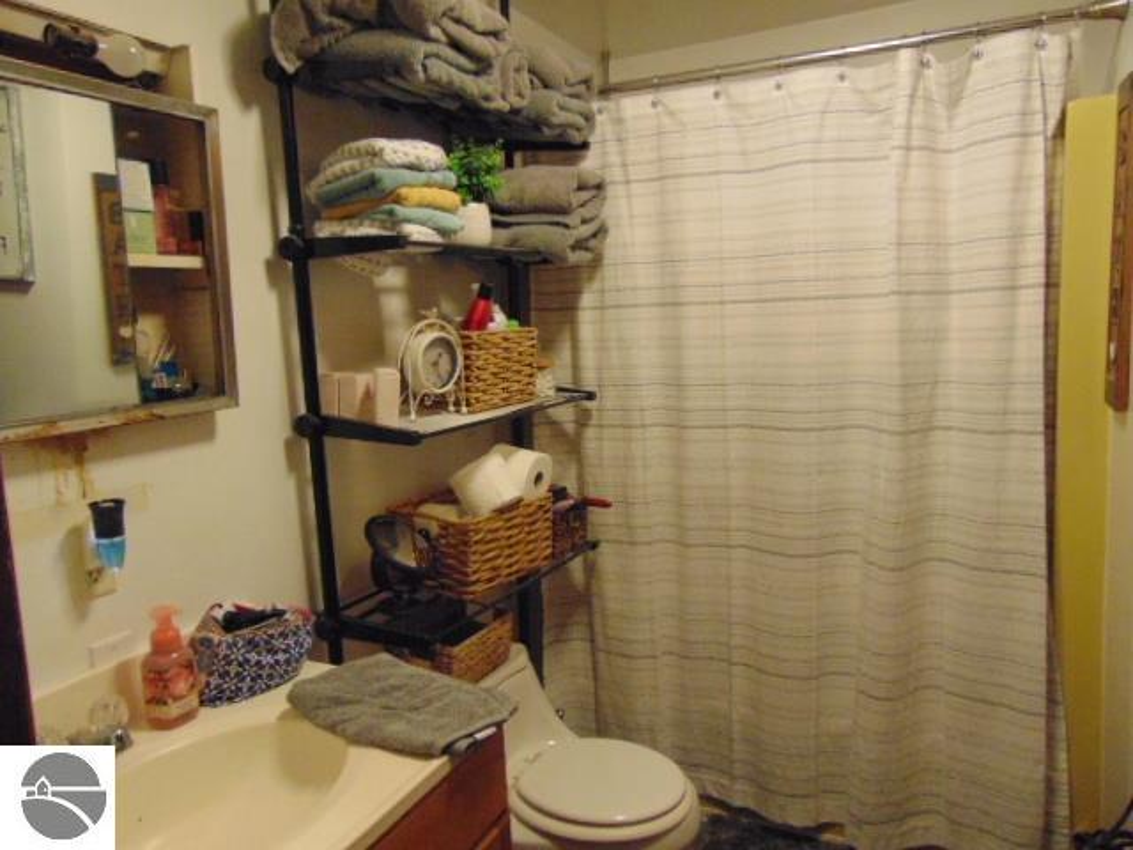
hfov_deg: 69.4
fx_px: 818
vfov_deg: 54.9
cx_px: 566
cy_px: 425
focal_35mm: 25
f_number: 3
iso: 500
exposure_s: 1/25
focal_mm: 4.5
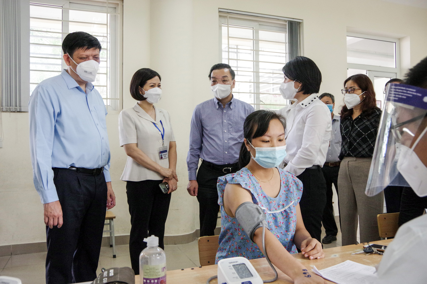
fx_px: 367
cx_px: 214
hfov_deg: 60.3
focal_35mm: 31
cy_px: 142
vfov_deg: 42.3
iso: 2500
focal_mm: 21
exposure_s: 1/160
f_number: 5.6
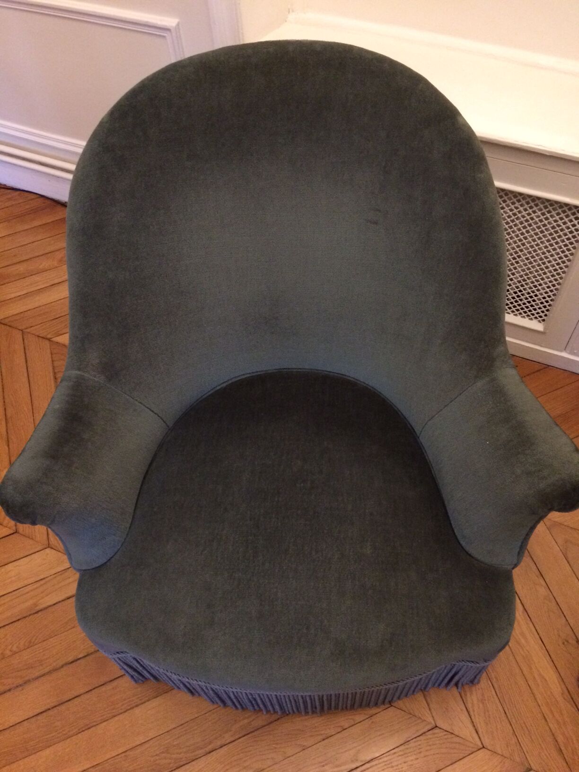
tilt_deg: -56.2
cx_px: 290
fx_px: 647
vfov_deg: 61.7
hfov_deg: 48.2
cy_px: 386
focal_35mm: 29
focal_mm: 4.15
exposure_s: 1/17
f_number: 2.2
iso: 400
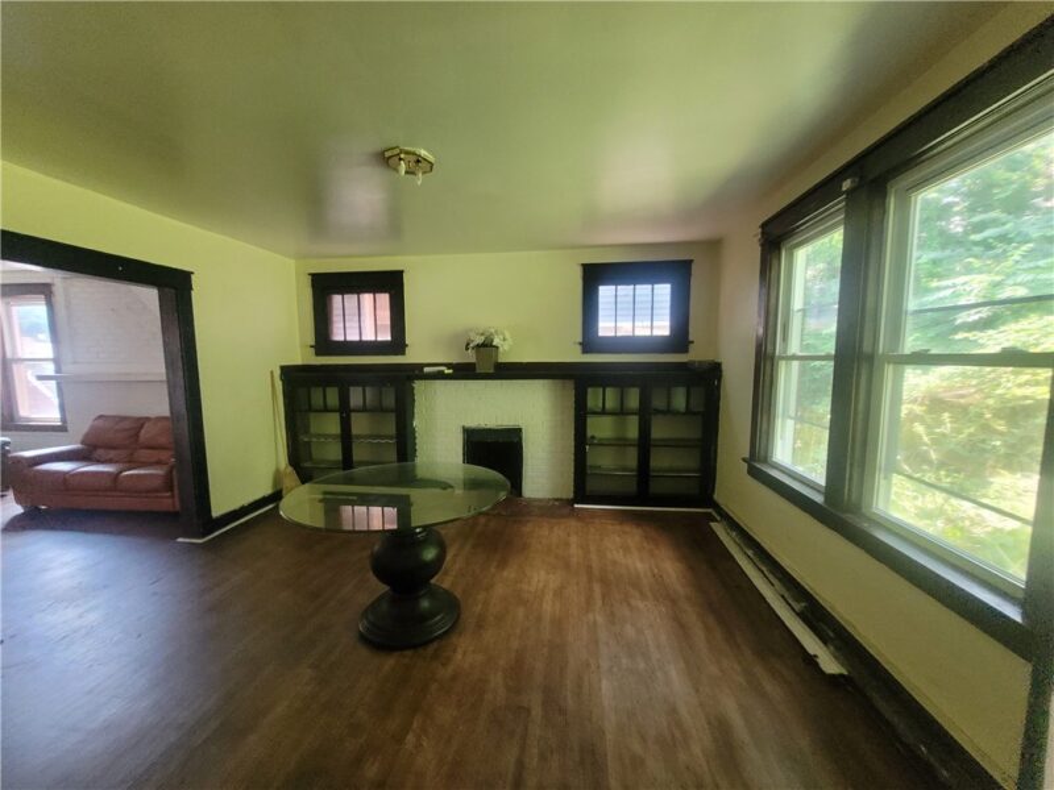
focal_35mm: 13
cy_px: 395
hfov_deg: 106.2
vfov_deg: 89.9
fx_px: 396
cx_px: 527
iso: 320
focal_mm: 1.74
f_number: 2.2
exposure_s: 1/60
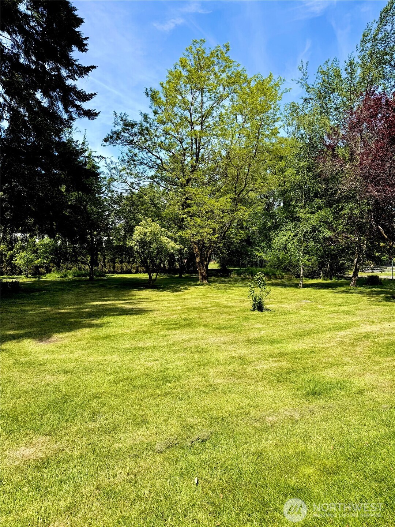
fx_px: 365
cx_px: 198
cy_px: 264
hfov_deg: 56.8
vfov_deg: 71.6
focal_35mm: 24
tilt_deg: -1.4
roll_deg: -0.9
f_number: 1.78
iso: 80
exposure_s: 1/3425
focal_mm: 6.76
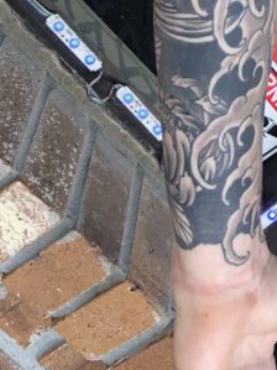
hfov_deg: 15.2
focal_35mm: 96
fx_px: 1025
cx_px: 261
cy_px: -218
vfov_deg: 17.8
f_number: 1.8
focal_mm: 4
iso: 25
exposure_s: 1/120
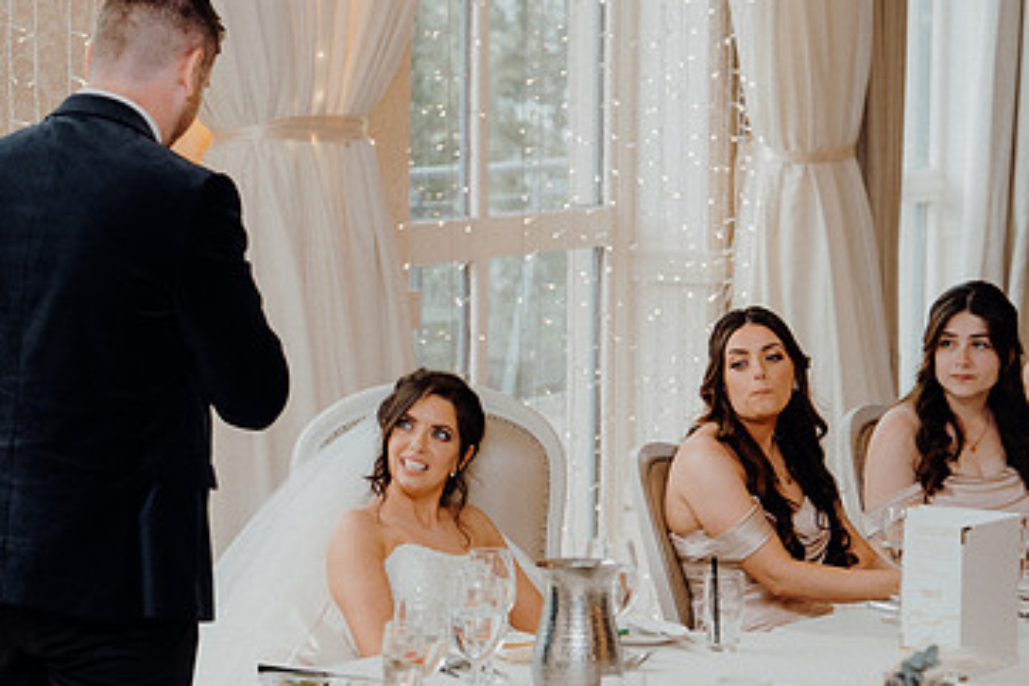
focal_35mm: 112
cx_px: 303
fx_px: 3201
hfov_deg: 18.2
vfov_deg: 12.2
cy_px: 356
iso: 640
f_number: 3.5
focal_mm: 70
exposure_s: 1/160
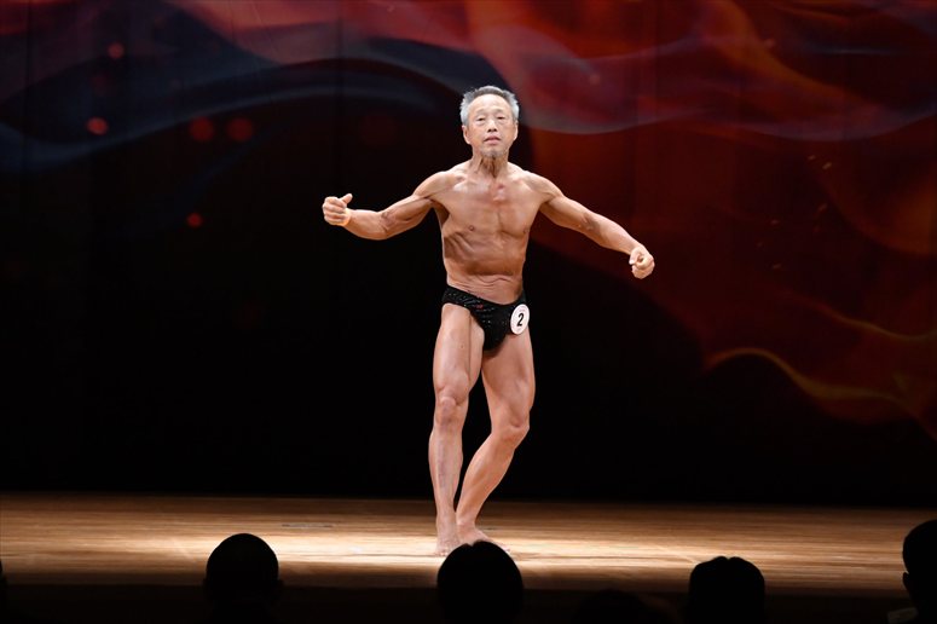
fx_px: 5853
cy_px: 312
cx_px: 468
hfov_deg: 9.2
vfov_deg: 6.1
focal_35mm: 225
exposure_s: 1/400
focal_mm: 150
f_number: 5.6
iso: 4000
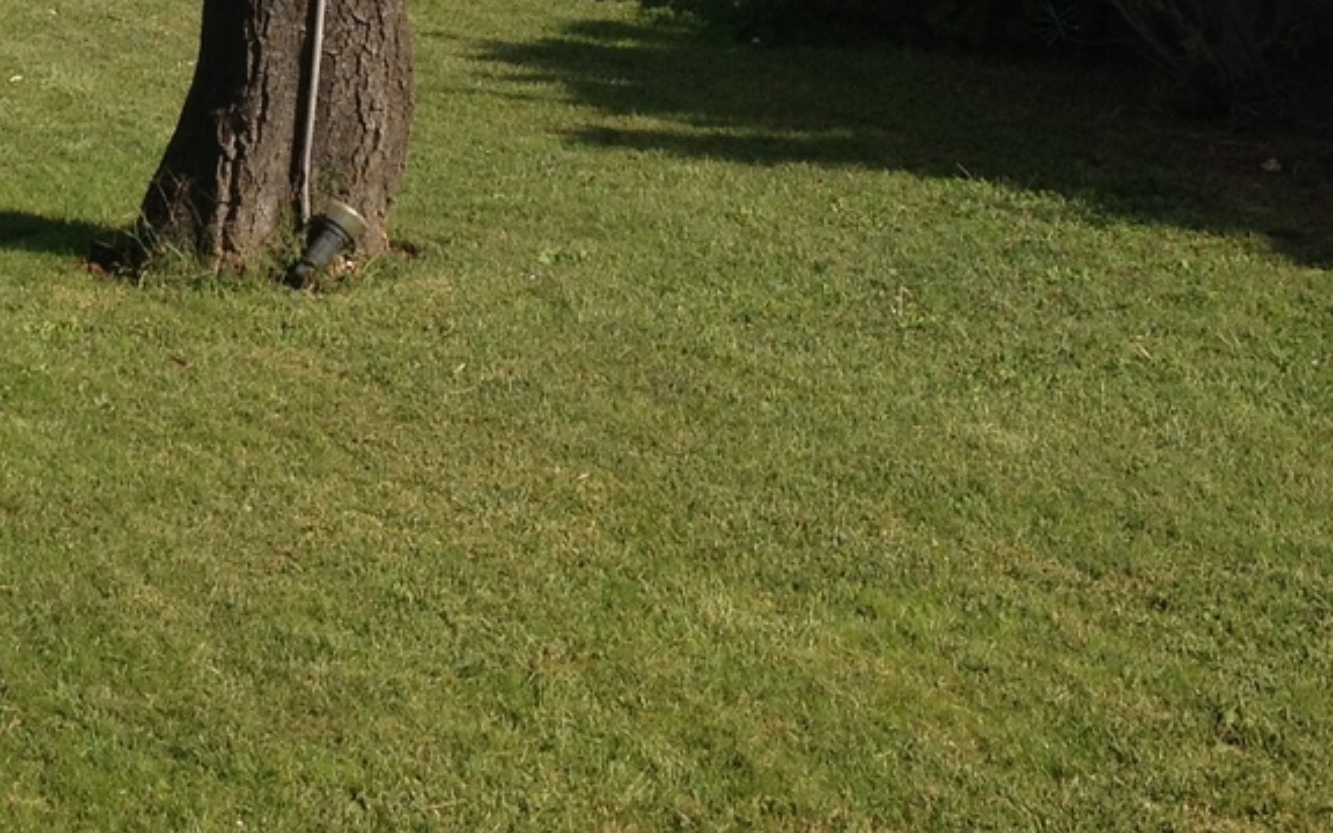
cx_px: 361
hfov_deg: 20.1
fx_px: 3742
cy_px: -400
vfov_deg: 12.1
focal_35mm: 103
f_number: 2.4
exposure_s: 1/1493
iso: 64
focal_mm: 4.28
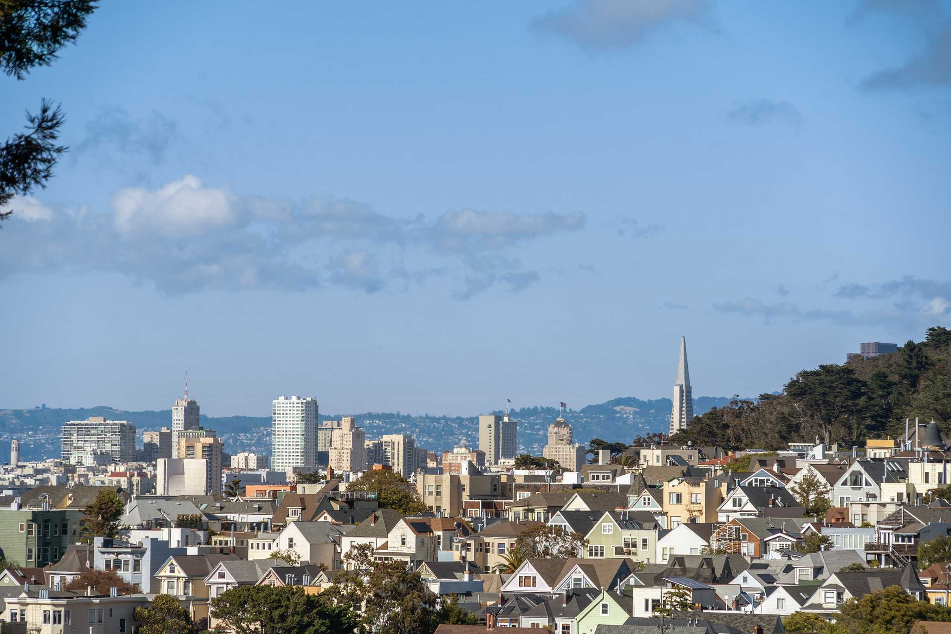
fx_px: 5124
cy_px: 317
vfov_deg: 7.1
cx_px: 476
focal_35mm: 194
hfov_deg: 10.6
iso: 100
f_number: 8
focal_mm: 194
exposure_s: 1/400
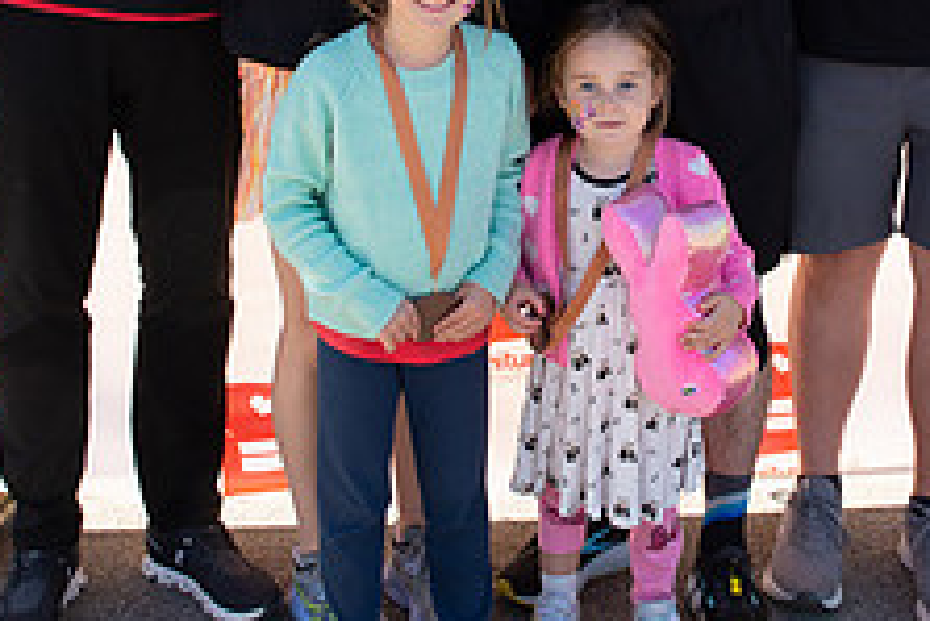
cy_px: 19
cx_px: 675
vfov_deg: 19.0
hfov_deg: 28.5
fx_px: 1809
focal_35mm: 70
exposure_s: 1/250
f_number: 9
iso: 500
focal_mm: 24
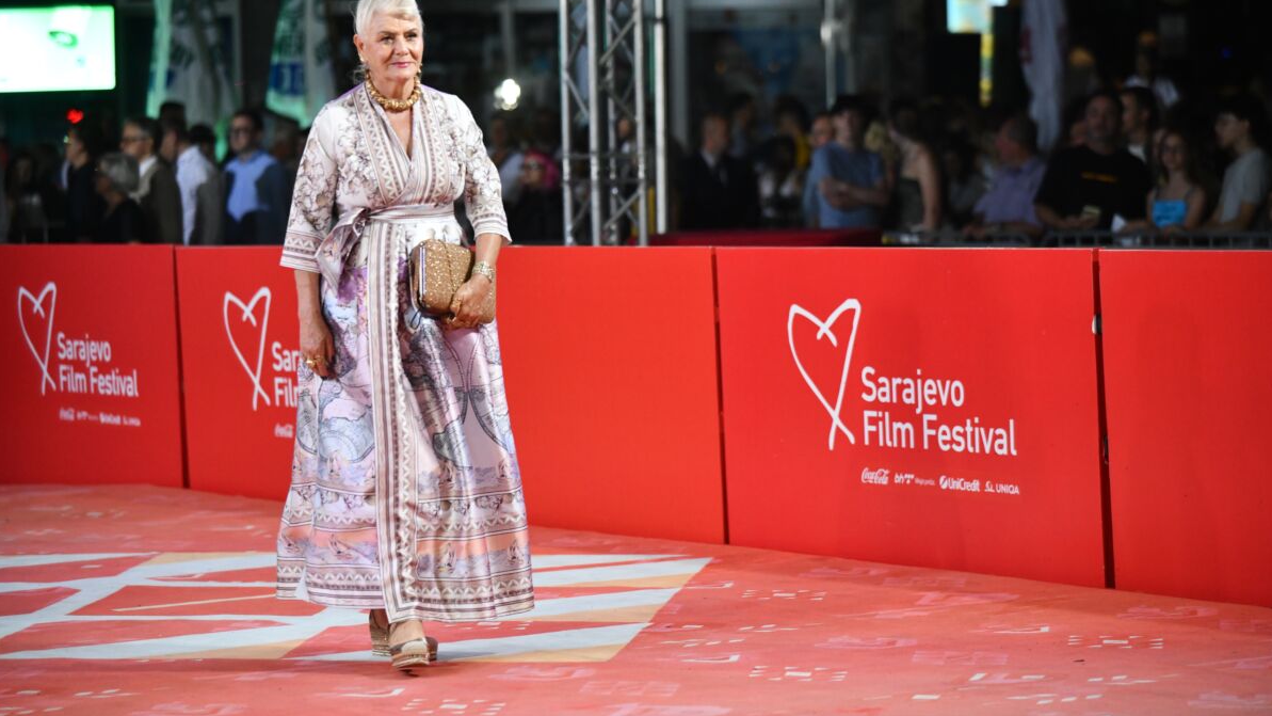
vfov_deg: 8.9
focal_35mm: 137
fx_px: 4621
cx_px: 635
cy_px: 290
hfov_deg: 15.7
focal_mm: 130
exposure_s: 1/1600
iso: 2500
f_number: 2.8
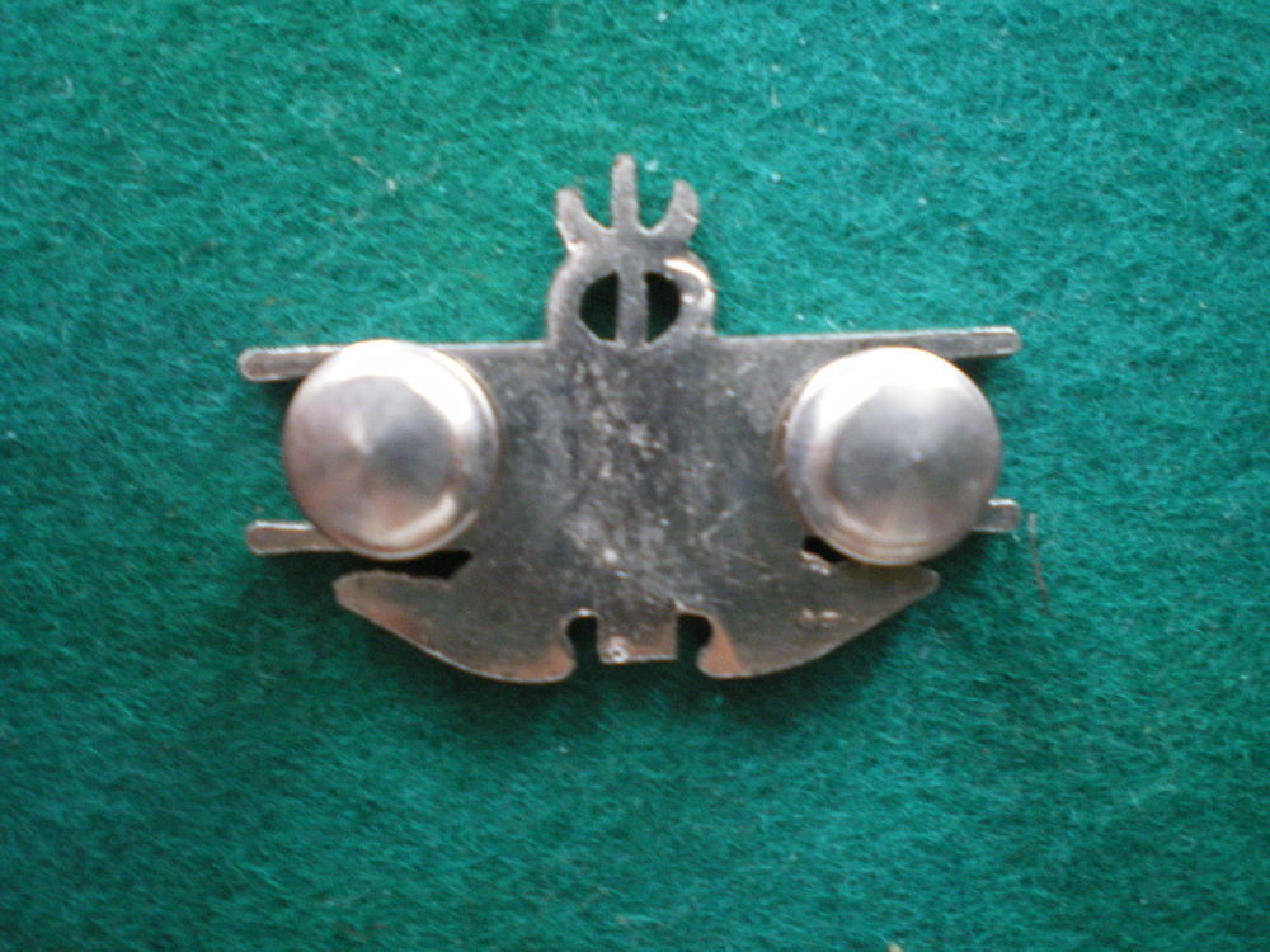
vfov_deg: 37.7
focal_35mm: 38
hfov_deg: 49.0
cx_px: 635
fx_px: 1394
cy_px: 476
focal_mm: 6.3
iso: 400
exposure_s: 1/13
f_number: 3.1
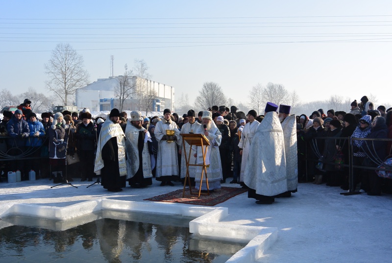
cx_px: 196
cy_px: 132
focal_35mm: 37
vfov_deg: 36.1
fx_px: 403
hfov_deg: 51.8
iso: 100
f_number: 4.5
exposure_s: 1/640
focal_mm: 14
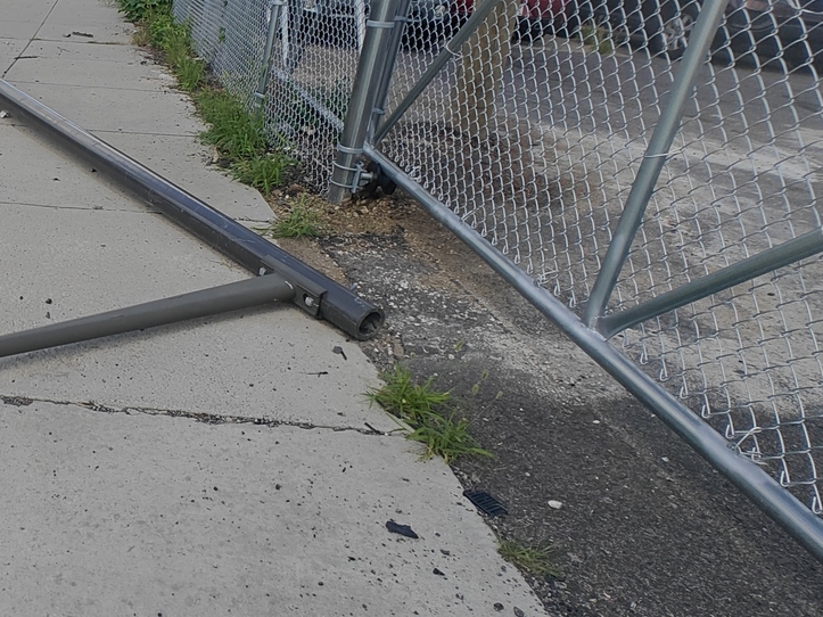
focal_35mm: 31
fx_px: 737
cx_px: -20
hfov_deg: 47.3
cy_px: 196
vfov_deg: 44.6
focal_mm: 2.62
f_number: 2.2
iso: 64
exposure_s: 1/686
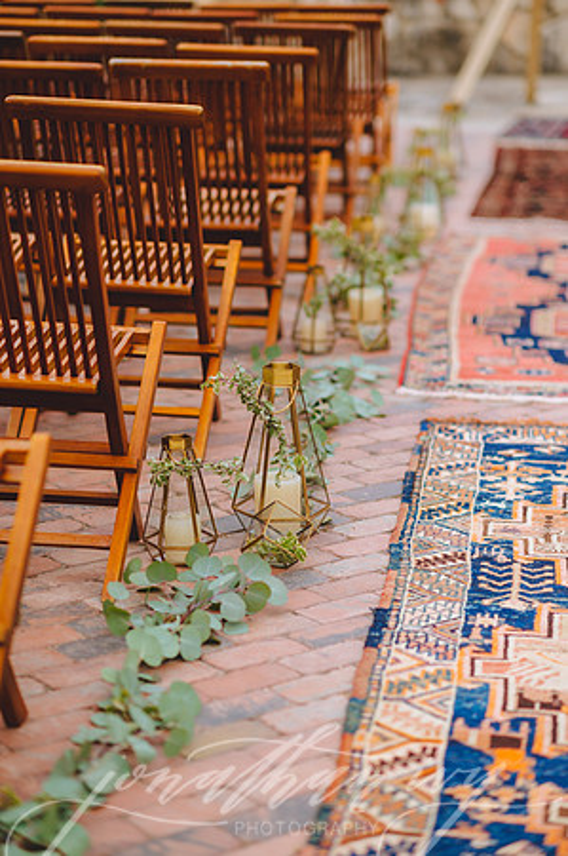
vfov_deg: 23.9
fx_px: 2016
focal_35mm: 85
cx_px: 284
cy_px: 428
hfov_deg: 16.0
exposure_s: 1/3200
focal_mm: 85
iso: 200
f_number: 2
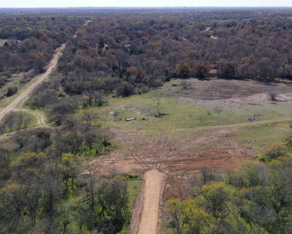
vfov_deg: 34.9
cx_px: 188
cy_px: 125
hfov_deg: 42.5
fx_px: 372
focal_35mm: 43
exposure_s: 1/200
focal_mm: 10.26
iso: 400
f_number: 7.1
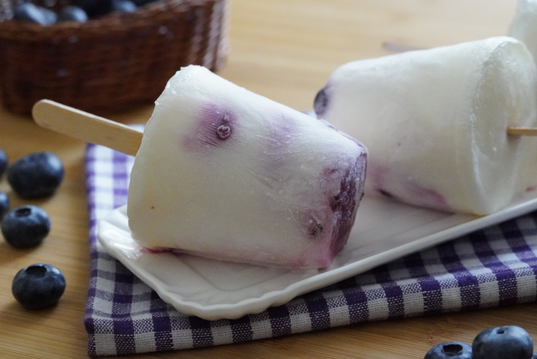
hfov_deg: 23.0
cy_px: 180
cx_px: 268
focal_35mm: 88
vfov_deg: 15.5
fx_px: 1321
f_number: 6.7
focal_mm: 59
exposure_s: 1/60
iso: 12800
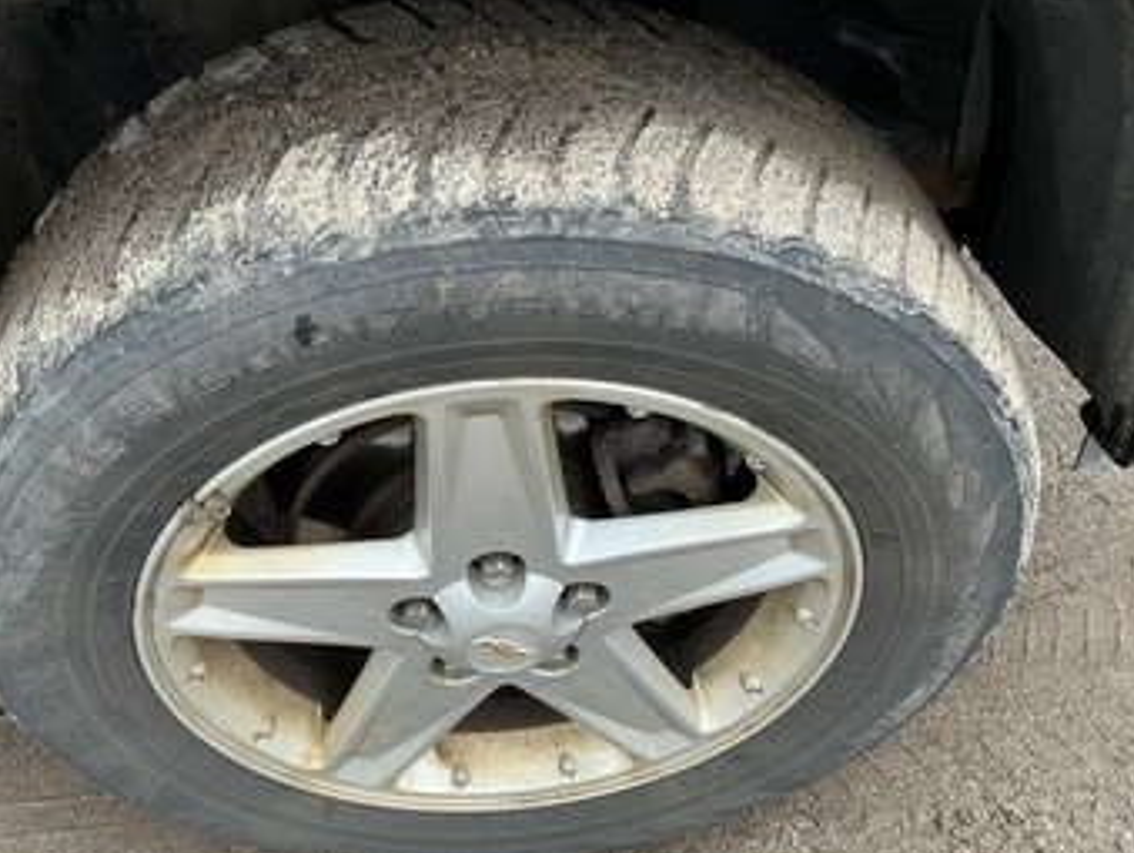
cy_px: 495
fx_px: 1082
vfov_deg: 42.9
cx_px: 498
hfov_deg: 55.2
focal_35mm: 33
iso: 25
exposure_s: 1/324
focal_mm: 3
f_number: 1.8
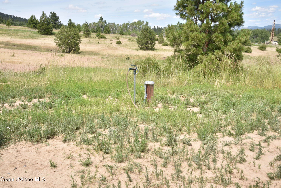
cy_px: 94
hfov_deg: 54.4
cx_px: 140
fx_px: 273
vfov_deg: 37.9
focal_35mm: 35
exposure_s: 1/40
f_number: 22
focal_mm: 35
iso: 200
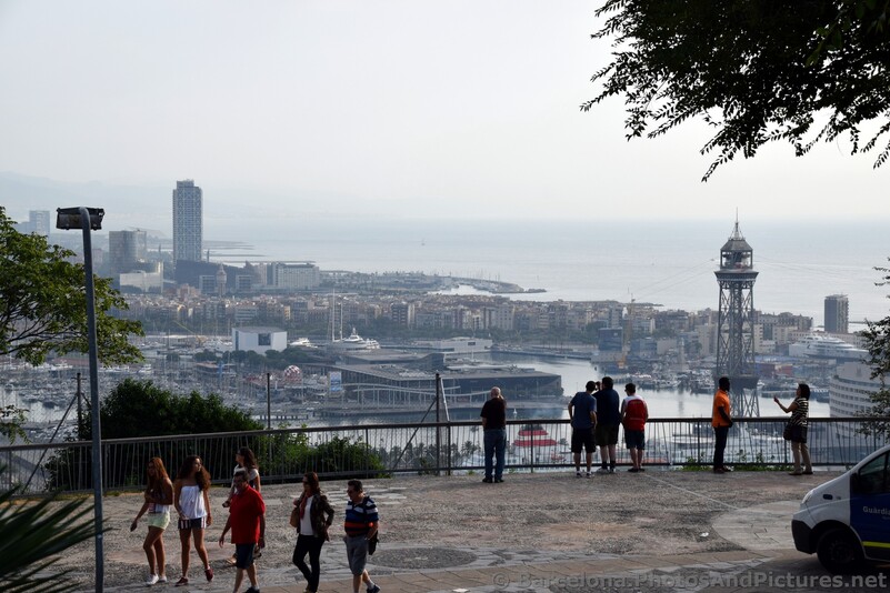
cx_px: 445
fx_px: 2299
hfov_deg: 21.9
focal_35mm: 93
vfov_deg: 14.7
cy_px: 296
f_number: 10
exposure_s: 1/400
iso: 200
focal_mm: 62
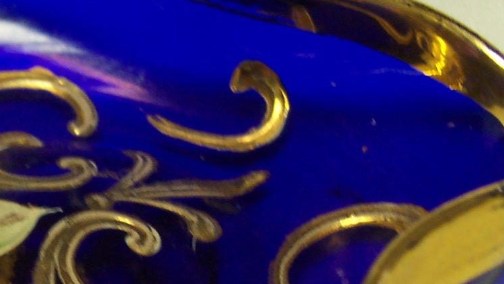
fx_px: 1189
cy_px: 203
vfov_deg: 13.6
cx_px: 63
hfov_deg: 23.4
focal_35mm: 89
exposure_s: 1/45
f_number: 2.8
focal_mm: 5.6
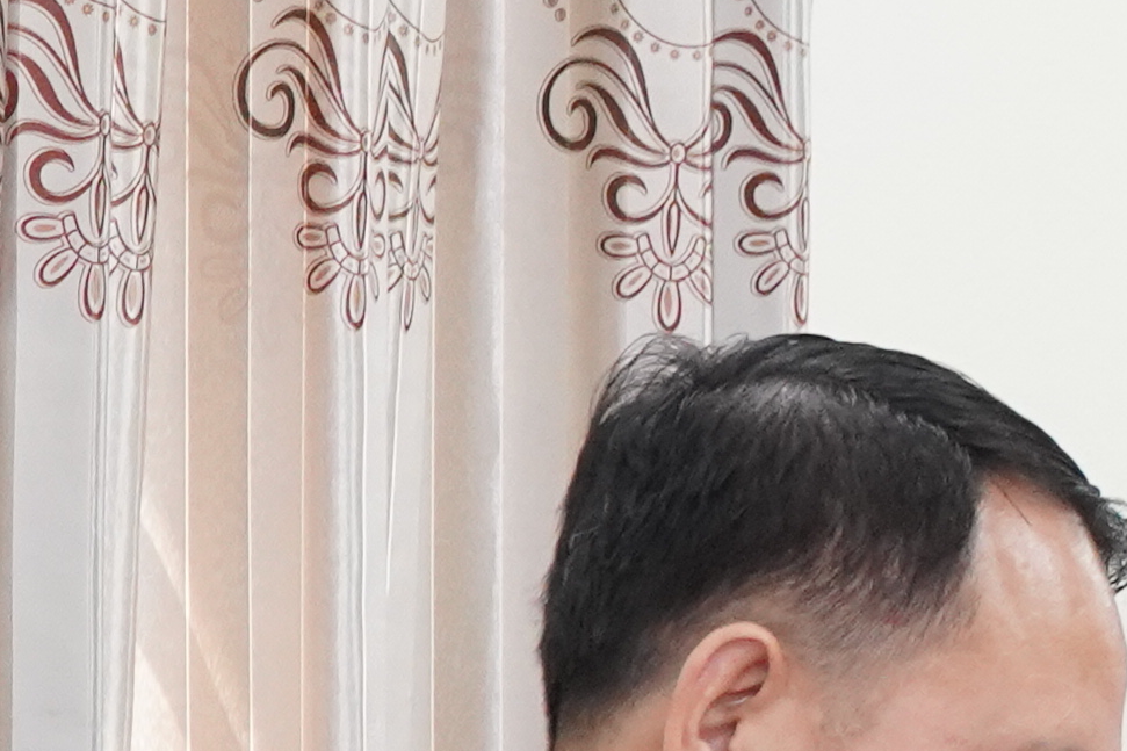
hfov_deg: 6.6
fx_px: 9640
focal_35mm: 308
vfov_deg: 4.5
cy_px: 470
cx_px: 1908
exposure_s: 1/80
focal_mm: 51
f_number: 7.1
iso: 4000
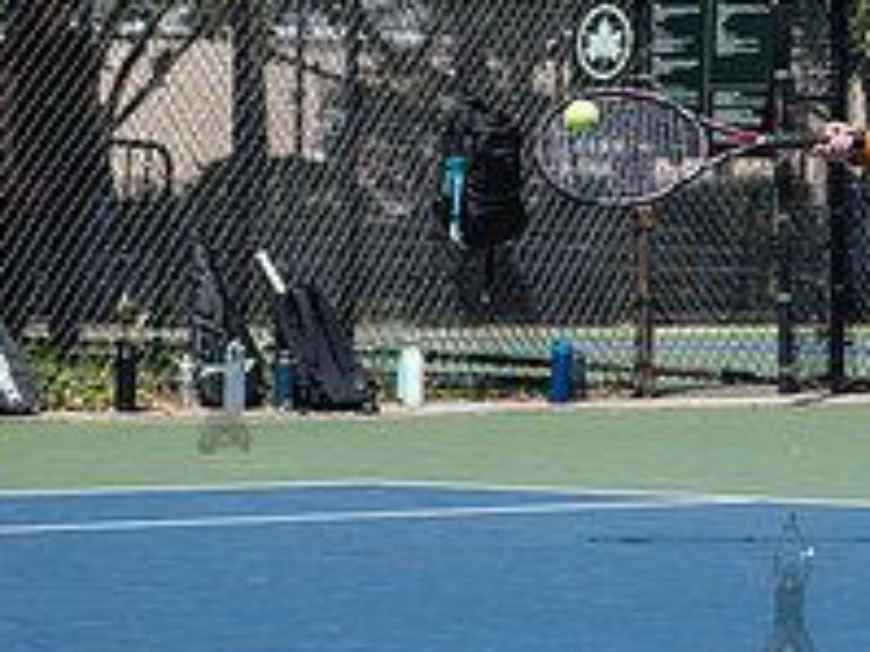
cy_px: 164
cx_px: 787
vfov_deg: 6.6
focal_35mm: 224
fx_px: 5626
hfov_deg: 8.8
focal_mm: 80
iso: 200
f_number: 4.5
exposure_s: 1/1250
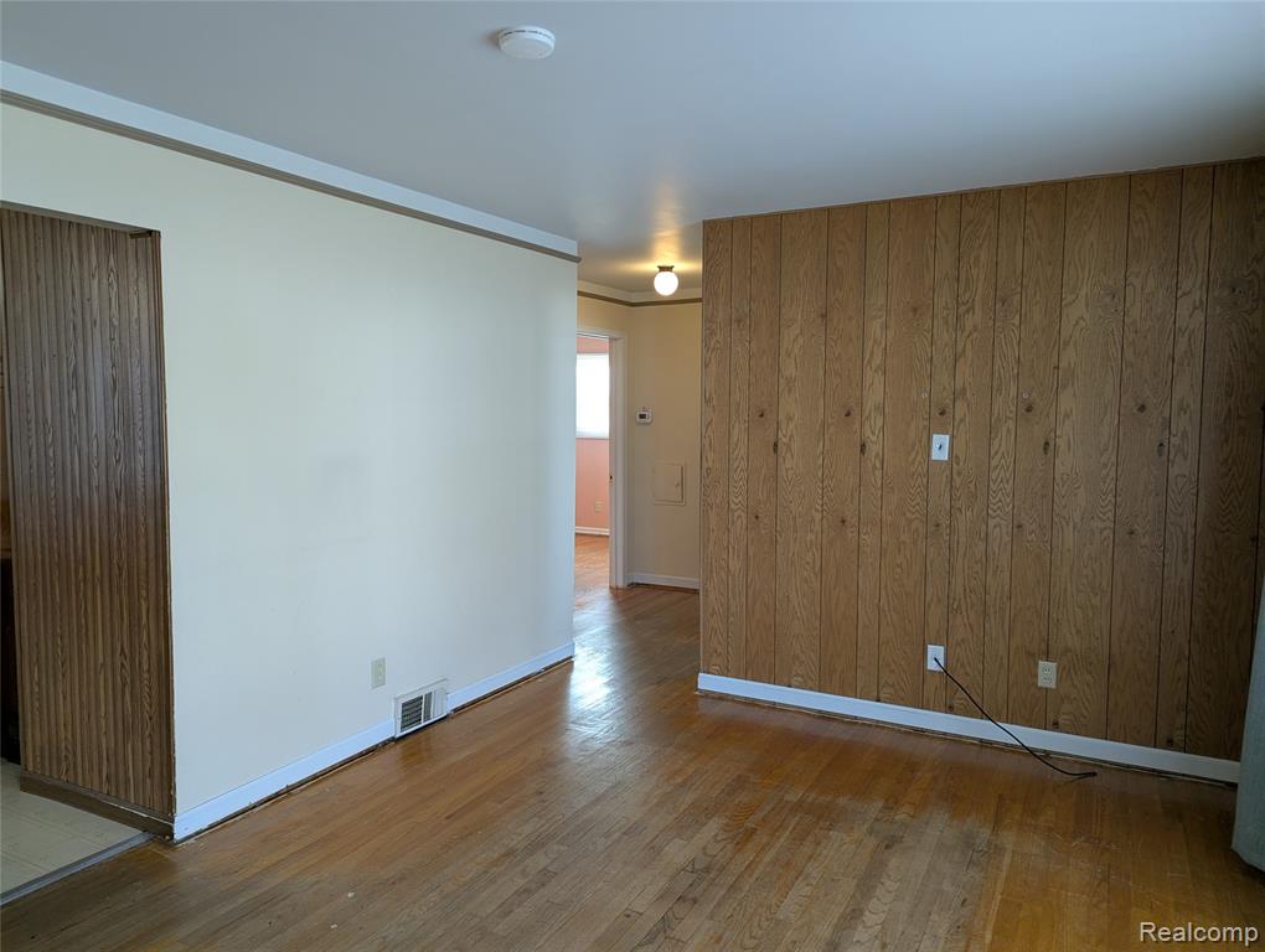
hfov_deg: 71.5
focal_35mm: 24
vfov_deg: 56.9
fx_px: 878
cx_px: 632
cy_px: 476
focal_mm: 6.81
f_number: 1.85
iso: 62
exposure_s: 1/40
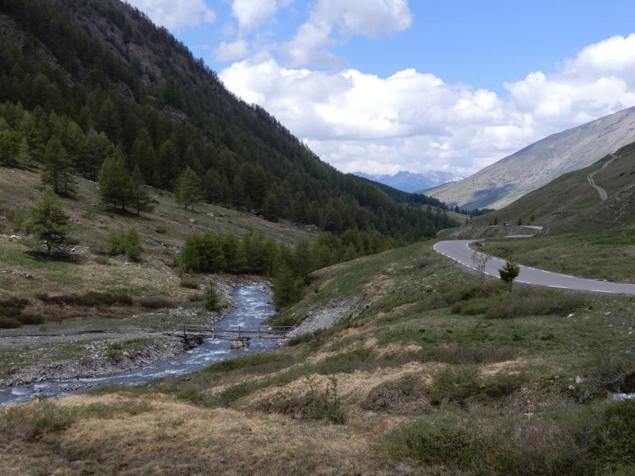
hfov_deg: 42.1
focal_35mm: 45
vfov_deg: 32.2
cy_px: 238
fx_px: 825
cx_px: 318
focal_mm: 8
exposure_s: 1/800
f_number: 4
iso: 80
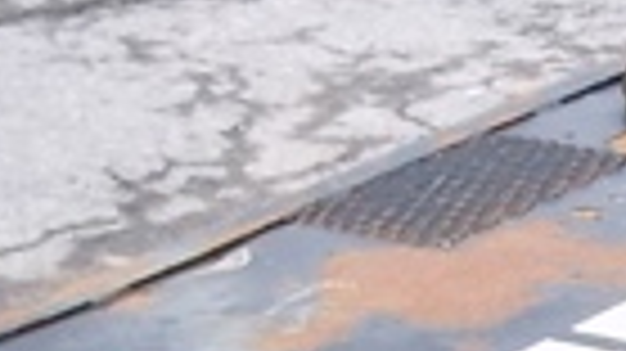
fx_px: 2538
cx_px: 869
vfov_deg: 7.8
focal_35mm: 153
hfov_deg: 13.4
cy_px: 544
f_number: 3.1
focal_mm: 6.5
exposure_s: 1/160
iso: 80
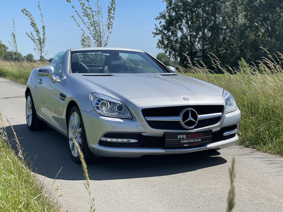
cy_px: 106
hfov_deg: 36.8
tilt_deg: -4.8
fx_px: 425
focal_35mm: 52
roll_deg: -1.3
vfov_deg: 28.0
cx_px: 142
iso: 25
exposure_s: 1/1845
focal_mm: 6
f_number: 2
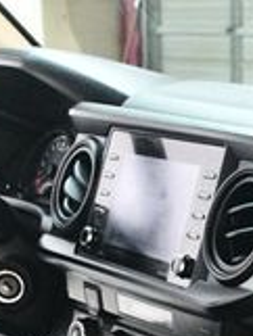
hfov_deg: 11.3
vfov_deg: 14.6
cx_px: 270
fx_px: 1265
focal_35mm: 130
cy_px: 409
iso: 7200
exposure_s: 1/60
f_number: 3.8
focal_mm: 23
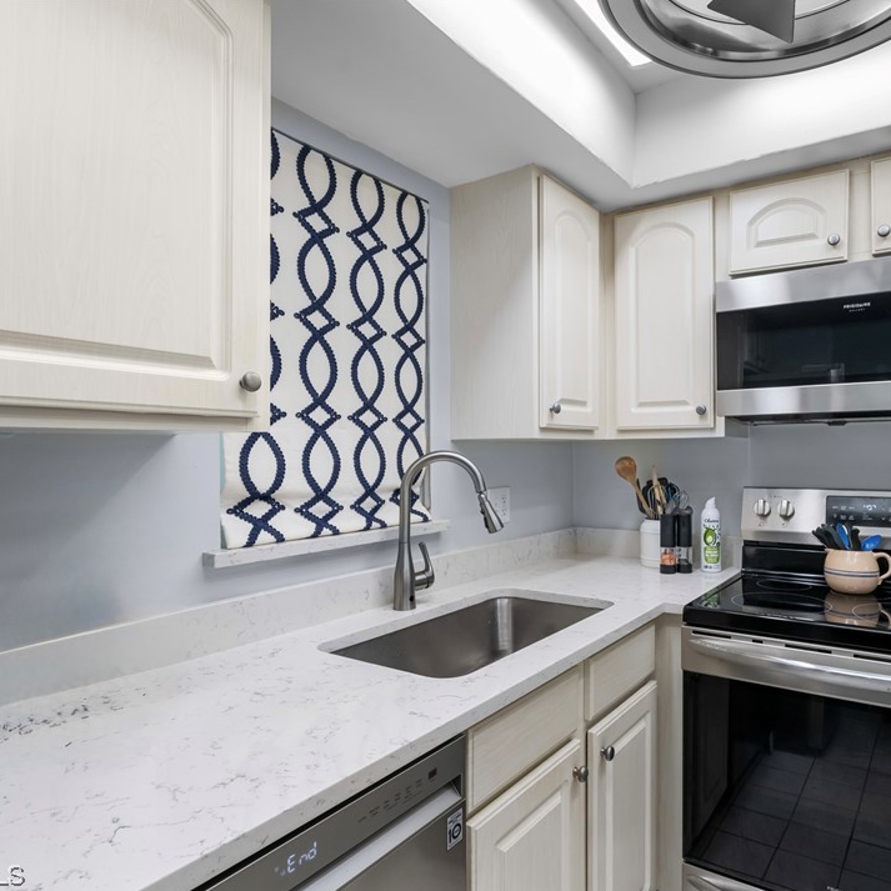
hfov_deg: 68.6
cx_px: 556
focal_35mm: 22
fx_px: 641
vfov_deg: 69.6
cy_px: 449
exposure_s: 1/40
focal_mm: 17
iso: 1000
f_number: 8
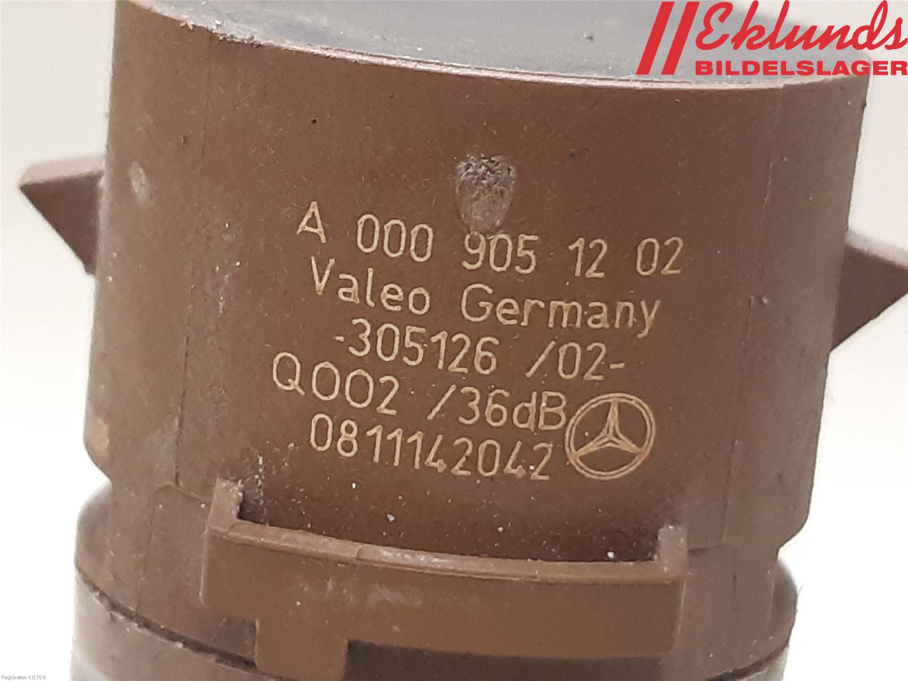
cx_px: 454
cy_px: 340
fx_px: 682
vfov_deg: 53.1
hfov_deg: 67.3
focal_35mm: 26
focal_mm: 3.93
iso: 200
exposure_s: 1/33
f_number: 1.7
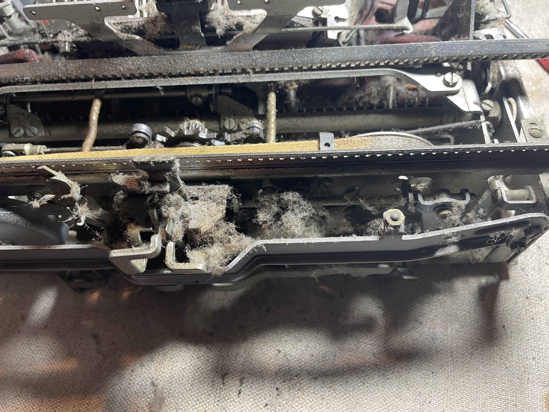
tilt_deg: -63.2
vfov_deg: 53.1
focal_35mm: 26
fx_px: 412
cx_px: 274
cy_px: 206
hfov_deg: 67.3
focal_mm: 4.2
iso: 100
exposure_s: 1/60
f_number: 1.6
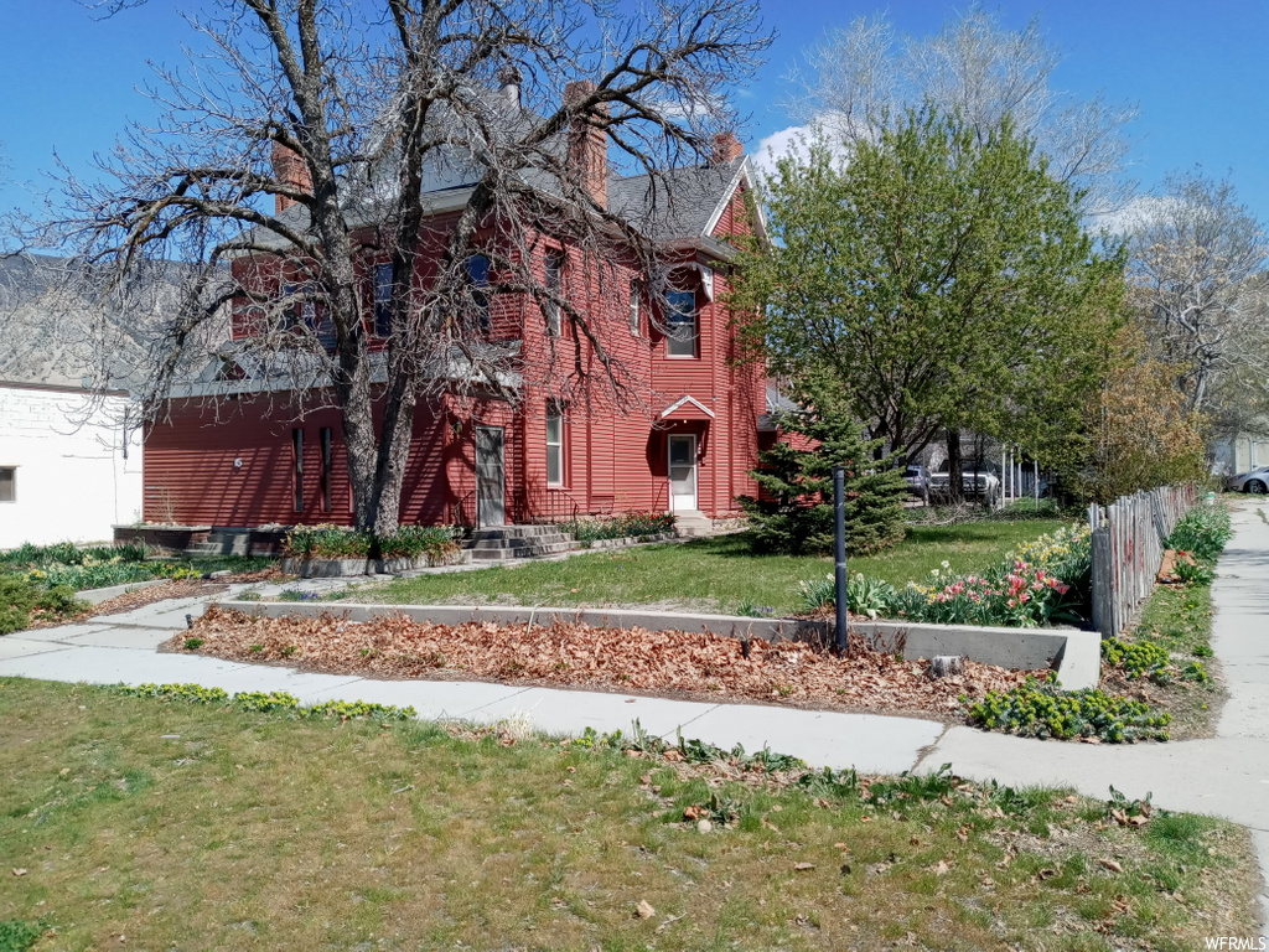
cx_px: 634
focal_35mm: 28
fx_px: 1026
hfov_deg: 63.4
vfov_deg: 49.7
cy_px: 476
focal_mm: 3.61
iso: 100
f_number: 1.8
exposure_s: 1/1815
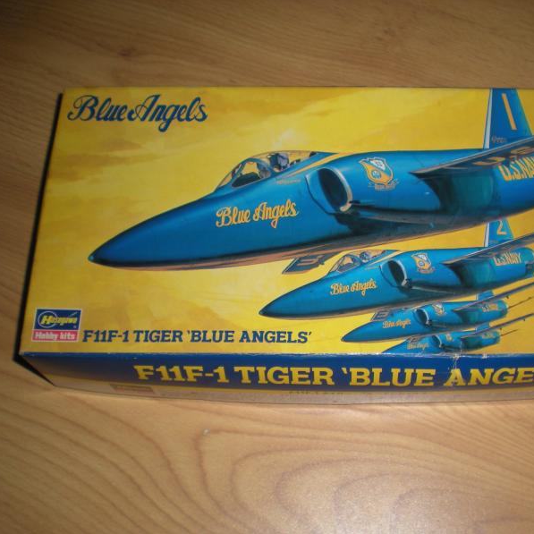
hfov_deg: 37.2
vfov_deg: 37.6
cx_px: 353
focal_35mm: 45
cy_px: 267
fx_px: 785
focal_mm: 6.3
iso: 64
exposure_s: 1/60
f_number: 3.1
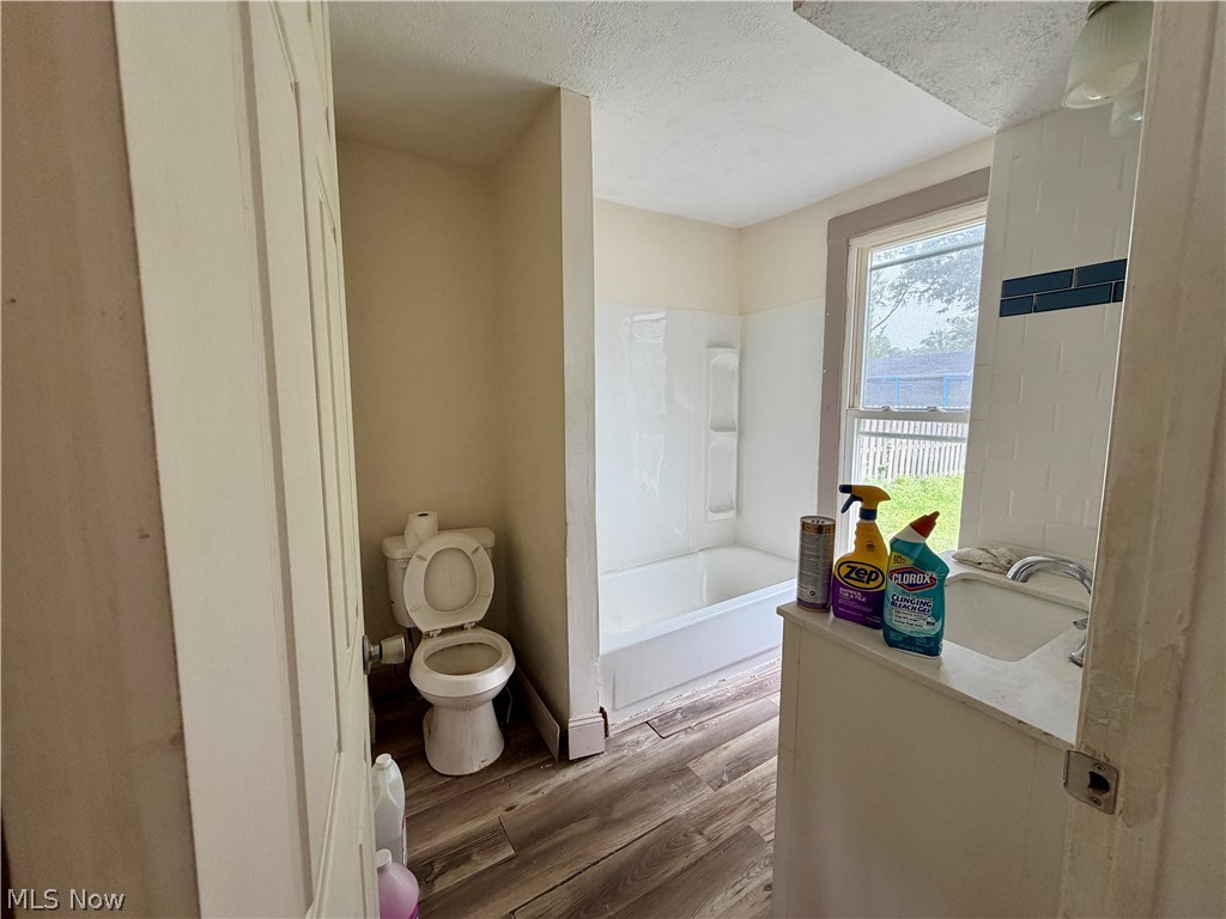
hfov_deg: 102.1
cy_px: 460
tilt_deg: -7.1
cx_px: 613
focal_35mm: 14
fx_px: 496
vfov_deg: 85.7
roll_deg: +0.3
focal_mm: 2.22
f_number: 2.2
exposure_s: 1/121
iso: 200
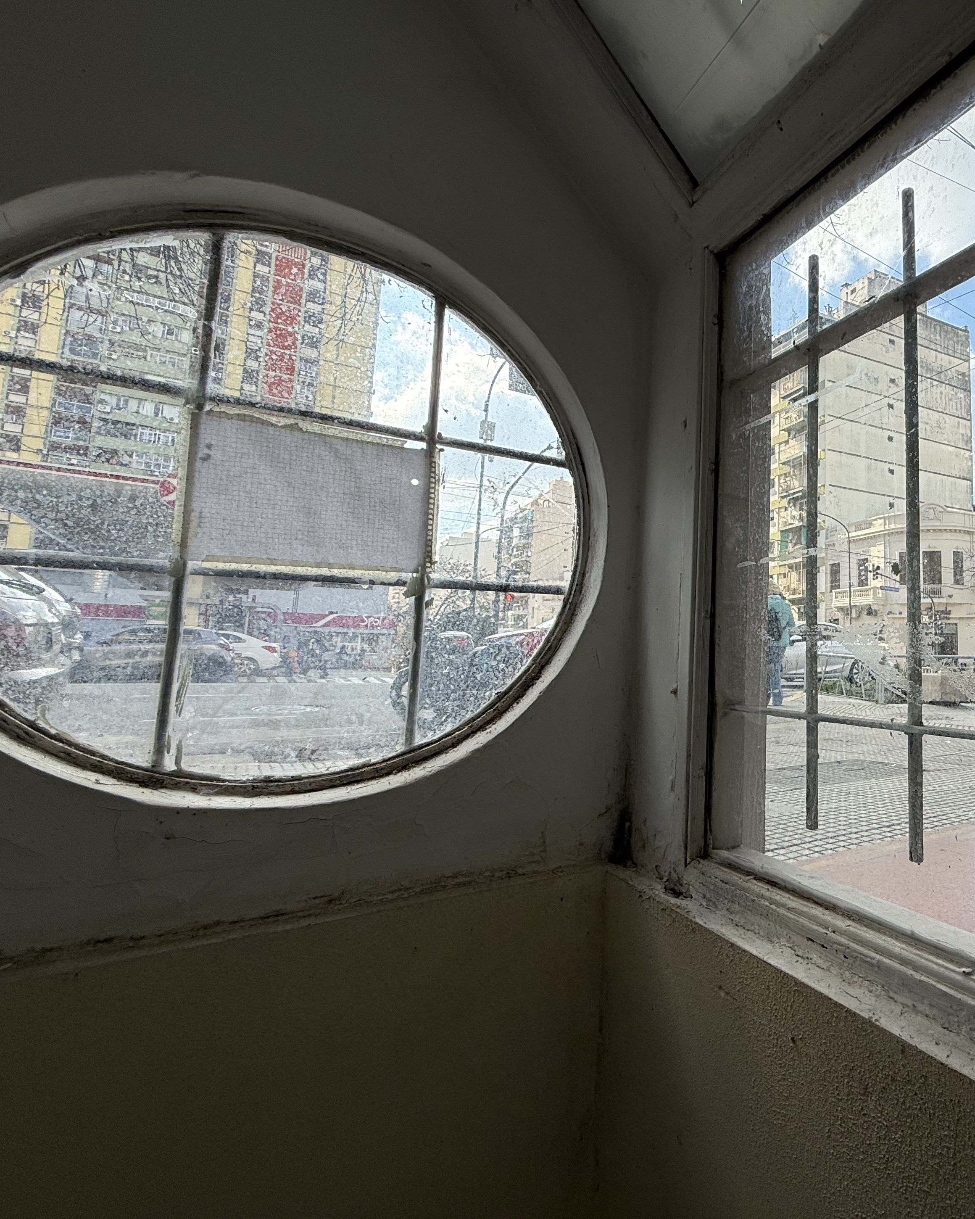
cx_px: 780
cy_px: 584
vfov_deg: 83.2
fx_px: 685
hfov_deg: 64.6
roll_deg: -0.3
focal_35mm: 19
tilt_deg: +7.6
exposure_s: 1/625
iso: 50
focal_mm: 2.22
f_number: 2.2
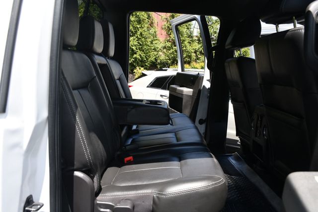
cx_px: 159
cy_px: 106
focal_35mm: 33
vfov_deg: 39.9
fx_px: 291
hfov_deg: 57.2
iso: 200
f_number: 7.1
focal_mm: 22
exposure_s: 1/250
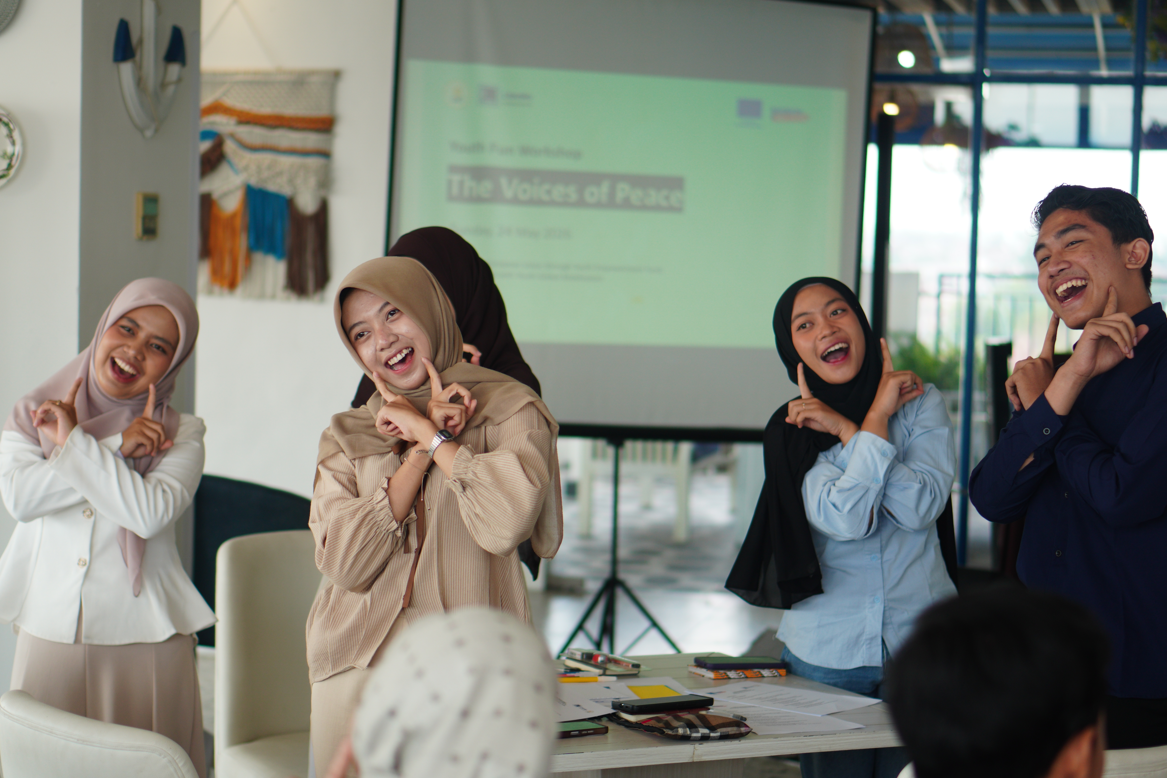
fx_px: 2528
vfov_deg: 17.5
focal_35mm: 78
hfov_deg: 26.0
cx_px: 578
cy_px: 392
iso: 125
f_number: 1.8
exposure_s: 1/400
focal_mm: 50
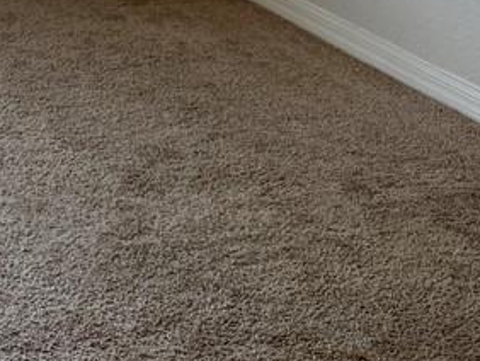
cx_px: -332
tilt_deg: -2.2
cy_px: -364
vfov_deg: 10.1
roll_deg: +0.7
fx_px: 1887
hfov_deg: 13.3
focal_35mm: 136
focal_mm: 6.76
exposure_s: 1/120
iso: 64
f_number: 1.78
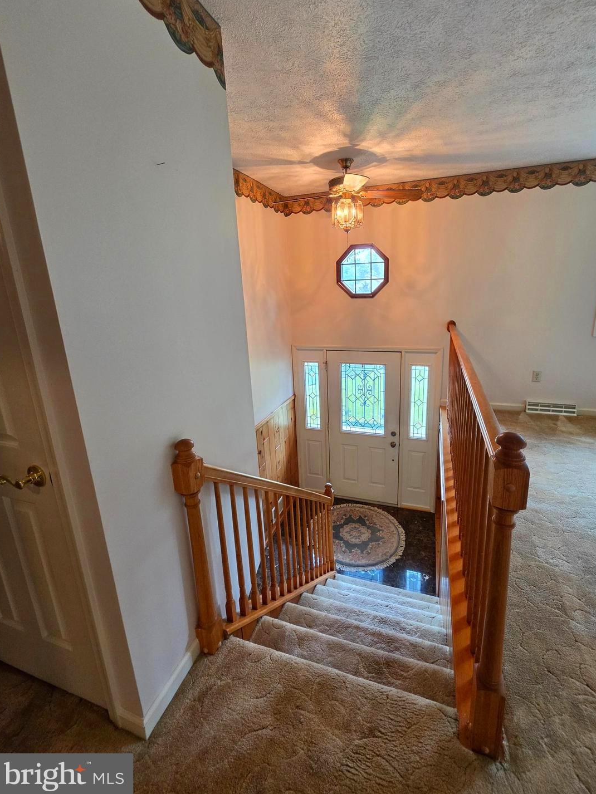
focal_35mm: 14
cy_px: 371
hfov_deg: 85.6
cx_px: 315
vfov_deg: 101.9
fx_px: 321
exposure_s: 1/120
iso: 200
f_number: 1.9
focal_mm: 2.2
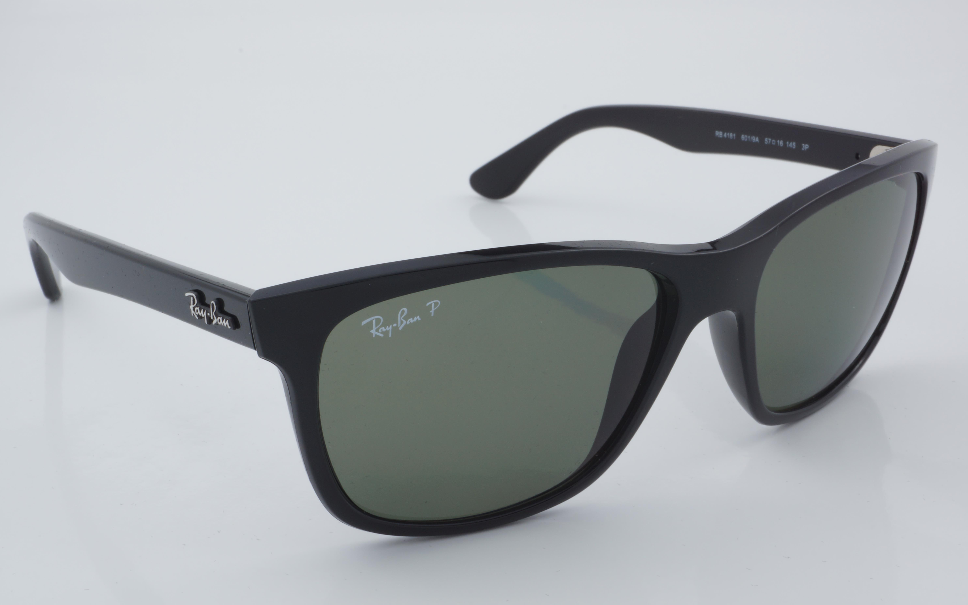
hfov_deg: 33.0
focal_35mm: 62
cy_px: 302
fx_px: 1636
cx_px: 480
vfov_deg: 21.0
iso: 100
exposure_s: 1/4
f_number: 32
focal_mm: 40
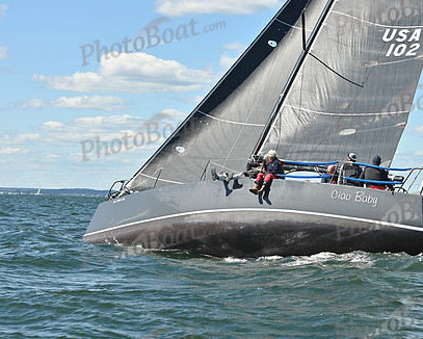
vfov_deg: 14.4
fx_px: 1340
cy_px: 174
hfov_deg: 17.9
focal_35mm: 107
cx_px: 281
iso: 320
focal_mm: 80
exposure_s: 1/1250
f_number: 8
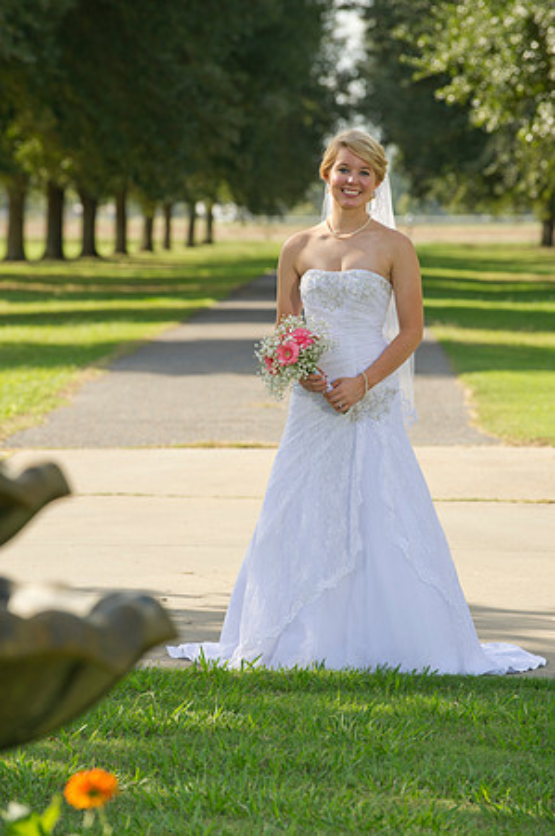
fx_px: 4635
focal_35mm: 200
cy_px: 418
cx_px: 278
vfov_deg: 10.3
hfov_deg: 6.9
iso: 250
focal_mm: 200
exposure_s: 1/250
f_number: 5.6
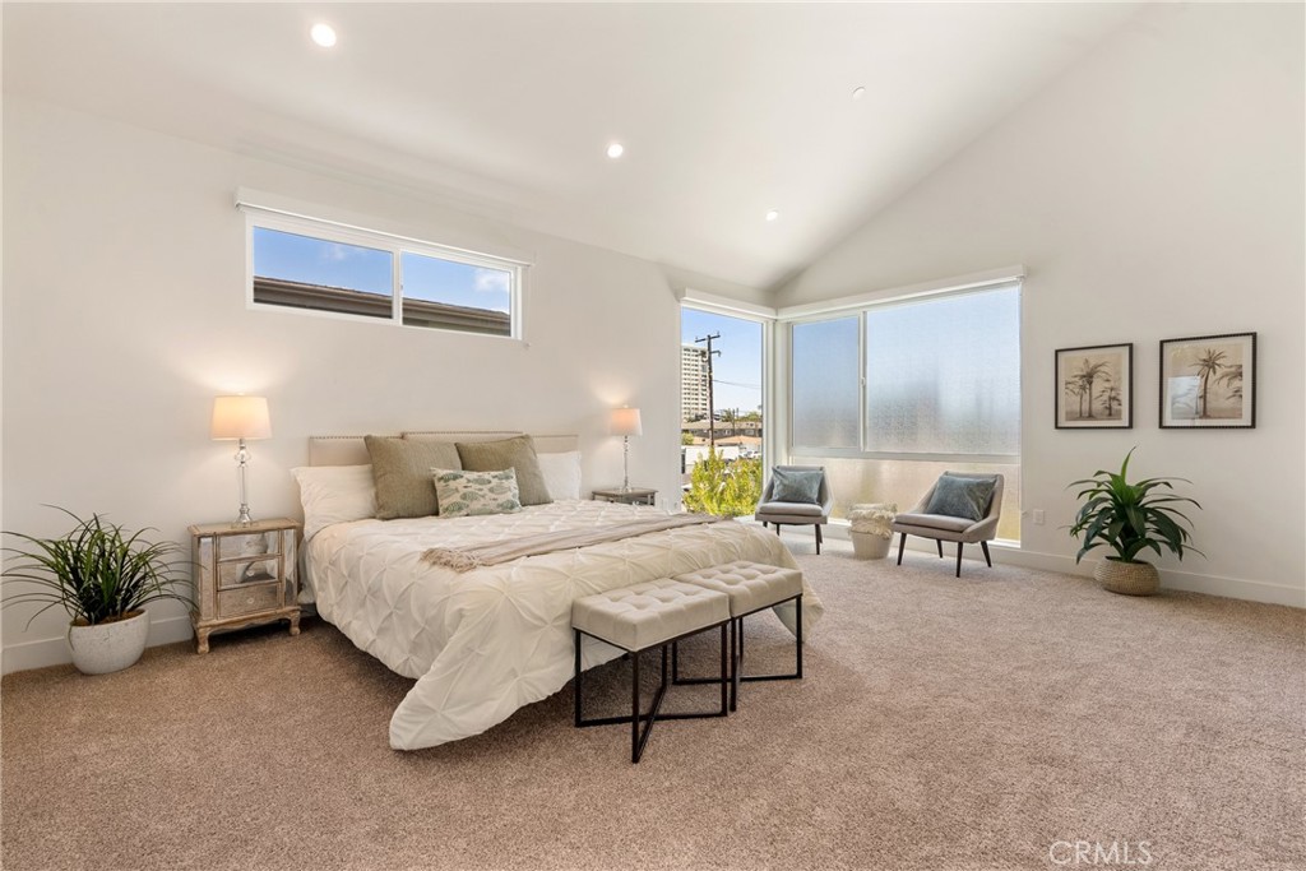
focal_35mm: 16
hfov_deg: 96.7
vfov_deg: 73.8
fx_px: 580
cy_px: 436
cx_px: 653
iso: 320
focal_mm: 16
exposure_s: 1/80
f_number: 9
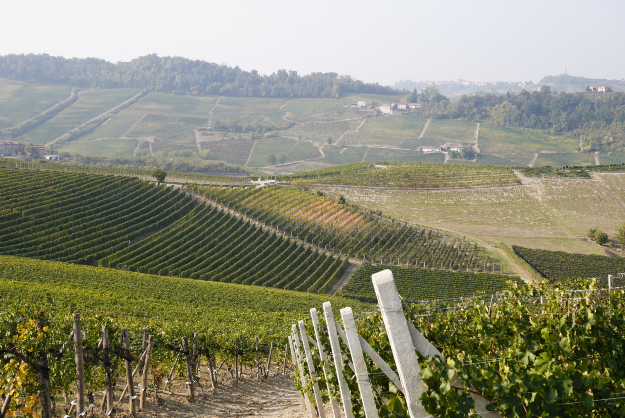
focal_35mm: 45
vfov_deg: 29.9
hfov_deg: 43.6
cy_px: 209
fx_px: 782
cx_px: 312
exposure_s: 1/250
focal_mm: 30
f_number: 5.6
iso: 100
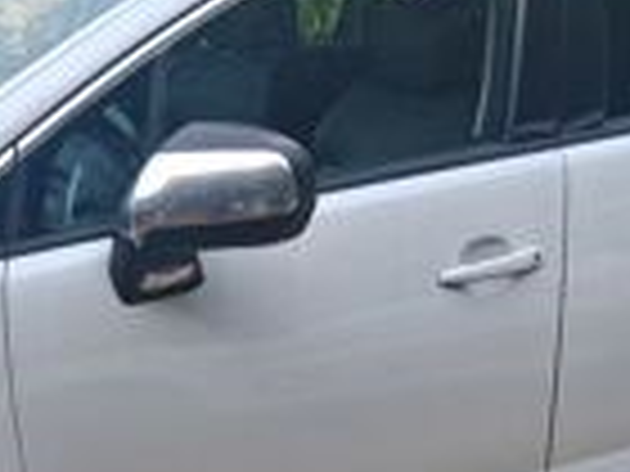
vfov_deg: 16.3
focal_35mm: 89
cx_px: 63
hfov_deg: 21.5
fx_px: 1620
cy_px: 459
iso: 25
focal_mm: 3.98
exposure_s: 1/181
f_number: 1.8
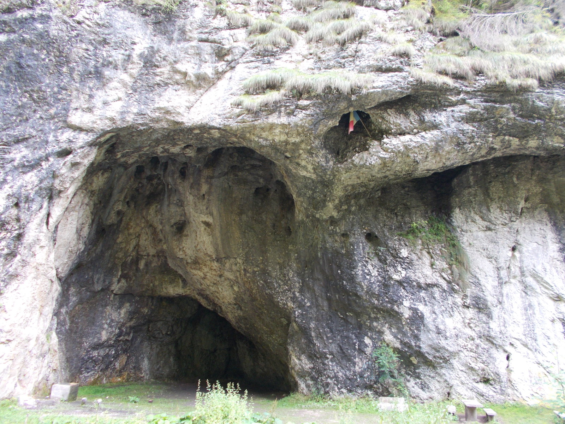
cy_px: 212
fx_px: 424
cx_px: 282
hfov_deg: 67.3
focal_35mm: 26
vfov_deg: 53.1
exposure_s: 1/25
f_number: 3.2
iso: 140
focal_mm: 4.6
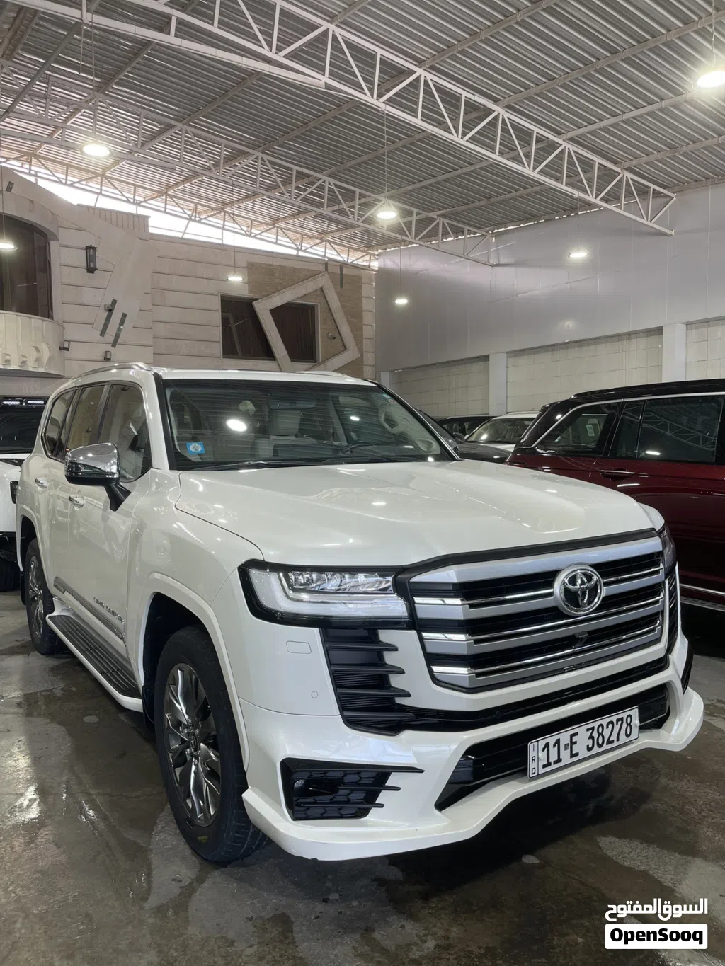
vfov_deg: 67.3
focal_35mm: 26
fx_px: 726
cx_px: 362
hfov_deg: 53.1
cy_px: 483
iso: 32
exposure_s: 1/124
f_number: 1.6
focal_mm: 5.1
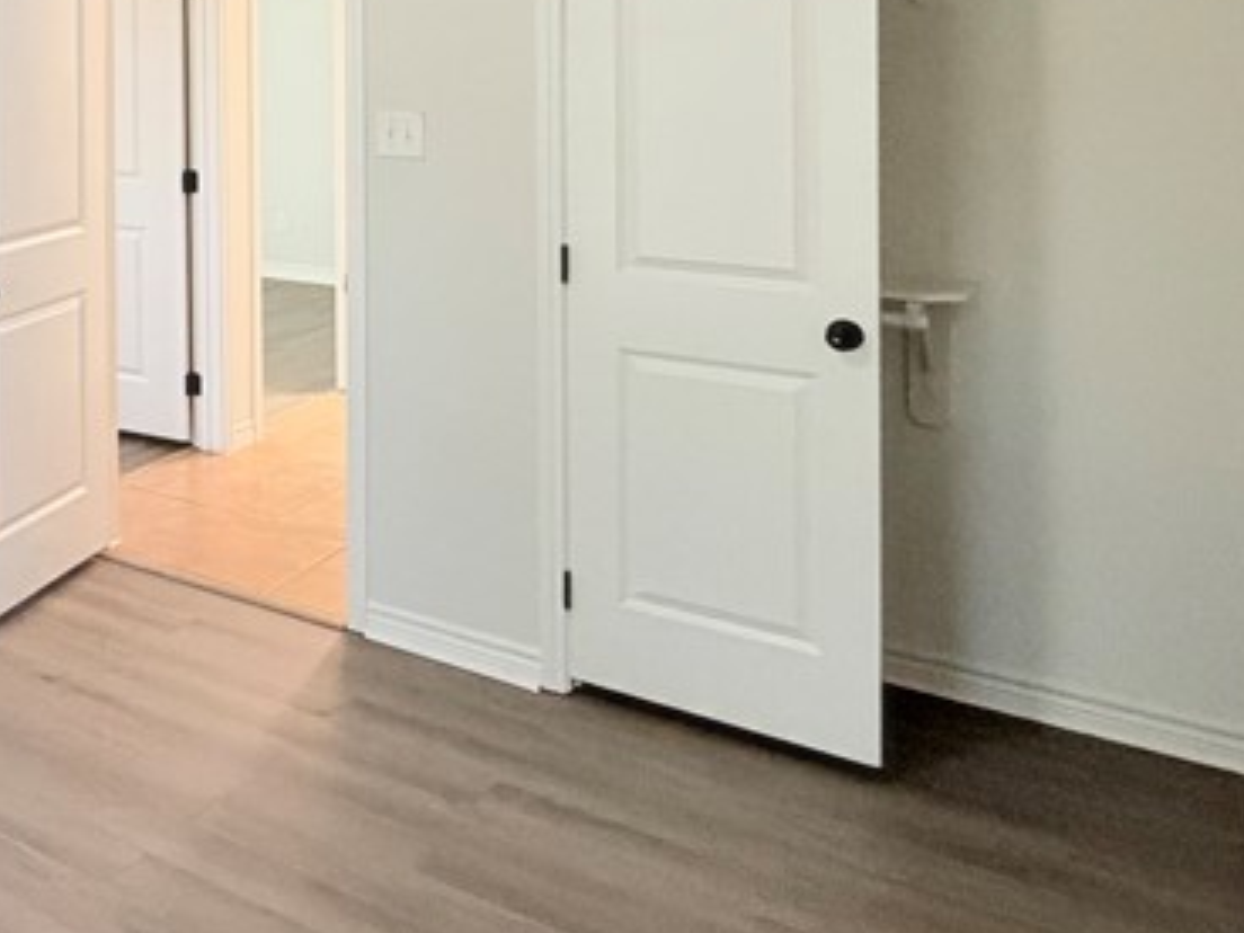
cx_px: -149
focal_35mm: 39
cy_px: 57
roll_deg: +0.3
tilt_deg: -0.3
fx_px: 1402
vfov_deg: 34.3
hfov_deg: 38.8
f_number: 2.2
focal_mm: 2.22
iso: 500
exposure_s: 1/60
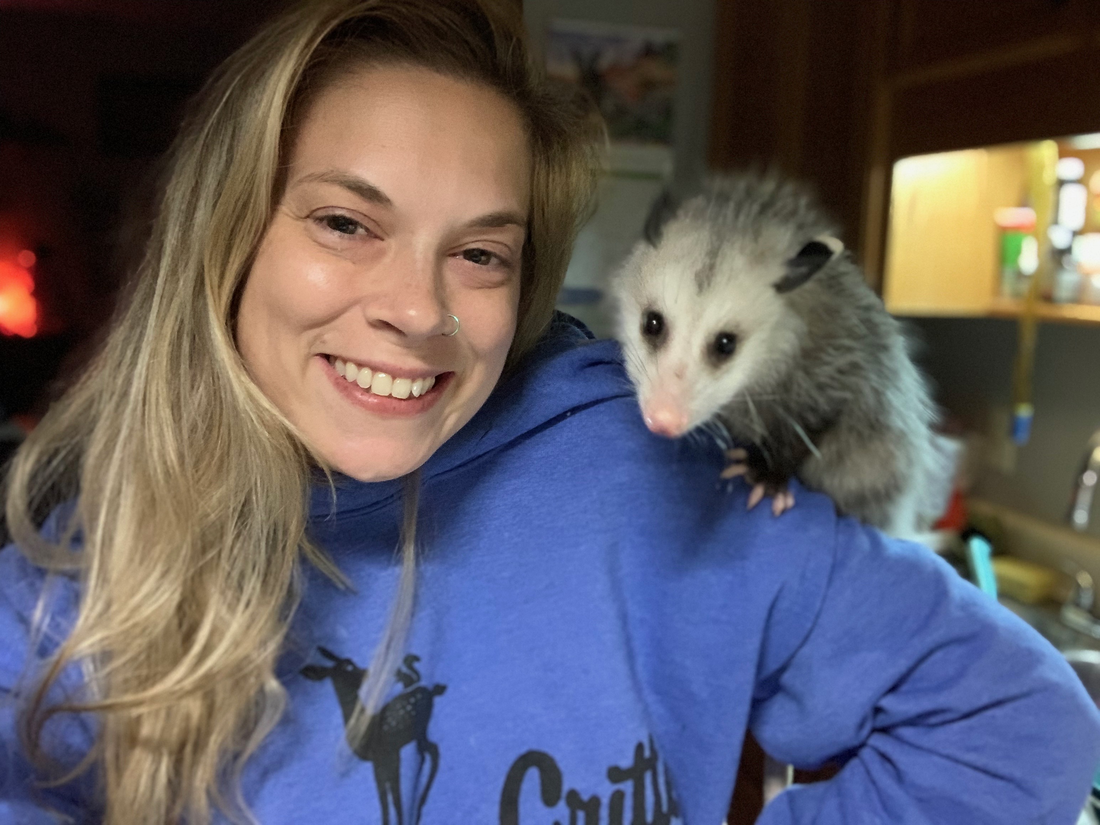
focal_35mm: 32
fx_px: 1017
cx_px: 550
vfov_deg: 44.2
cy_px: 412
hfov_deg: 56.8
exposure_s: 1/25
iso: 400
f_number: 2.2
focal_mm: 2.87
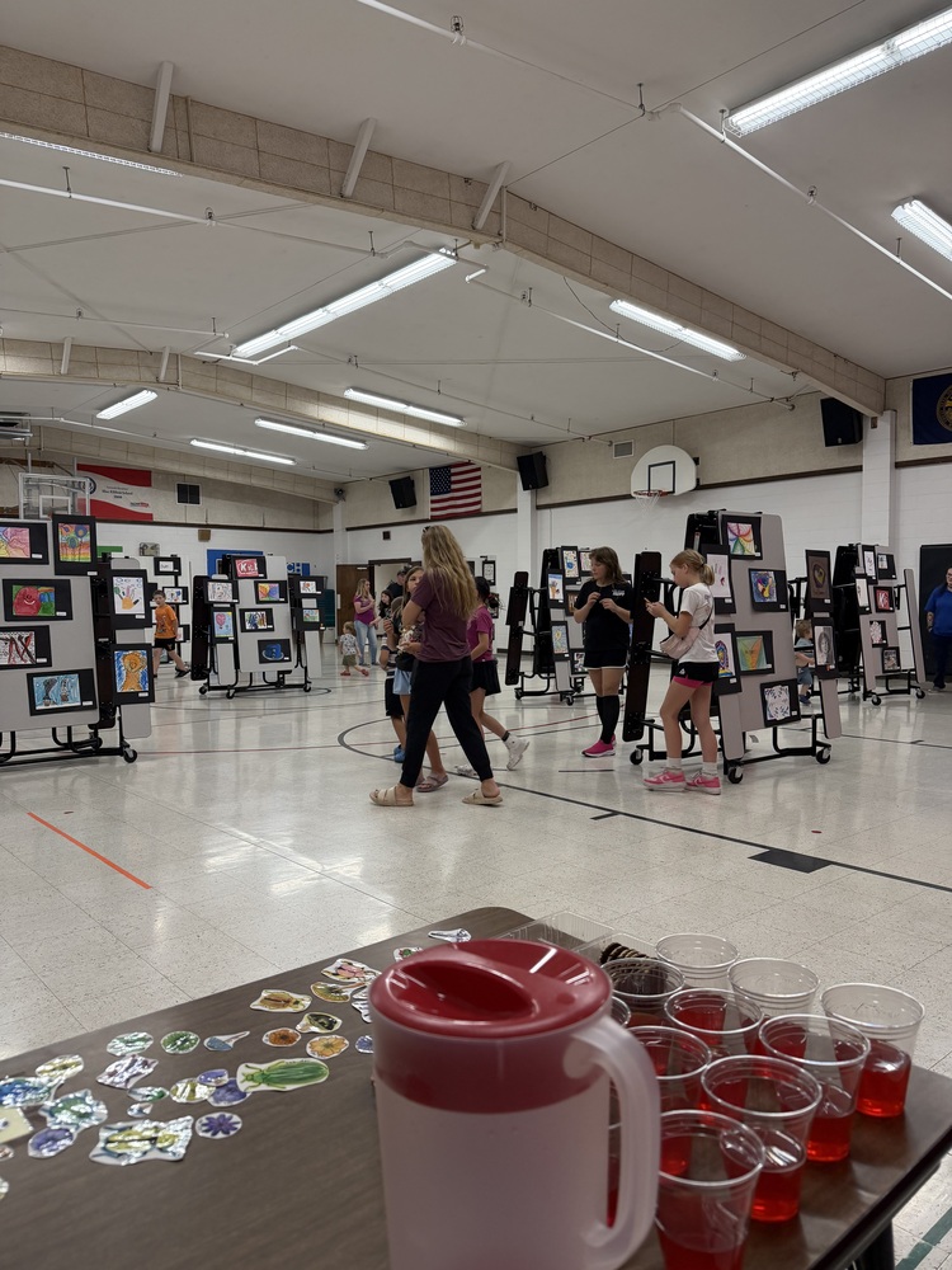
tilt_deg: -2.1
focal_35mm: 24
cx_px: 476
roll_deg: -0.3
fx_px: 880
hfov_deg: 56.8
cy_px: 635
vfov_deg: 71.6
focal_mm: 6.76
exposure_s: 1/142
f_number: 1.78
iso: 200
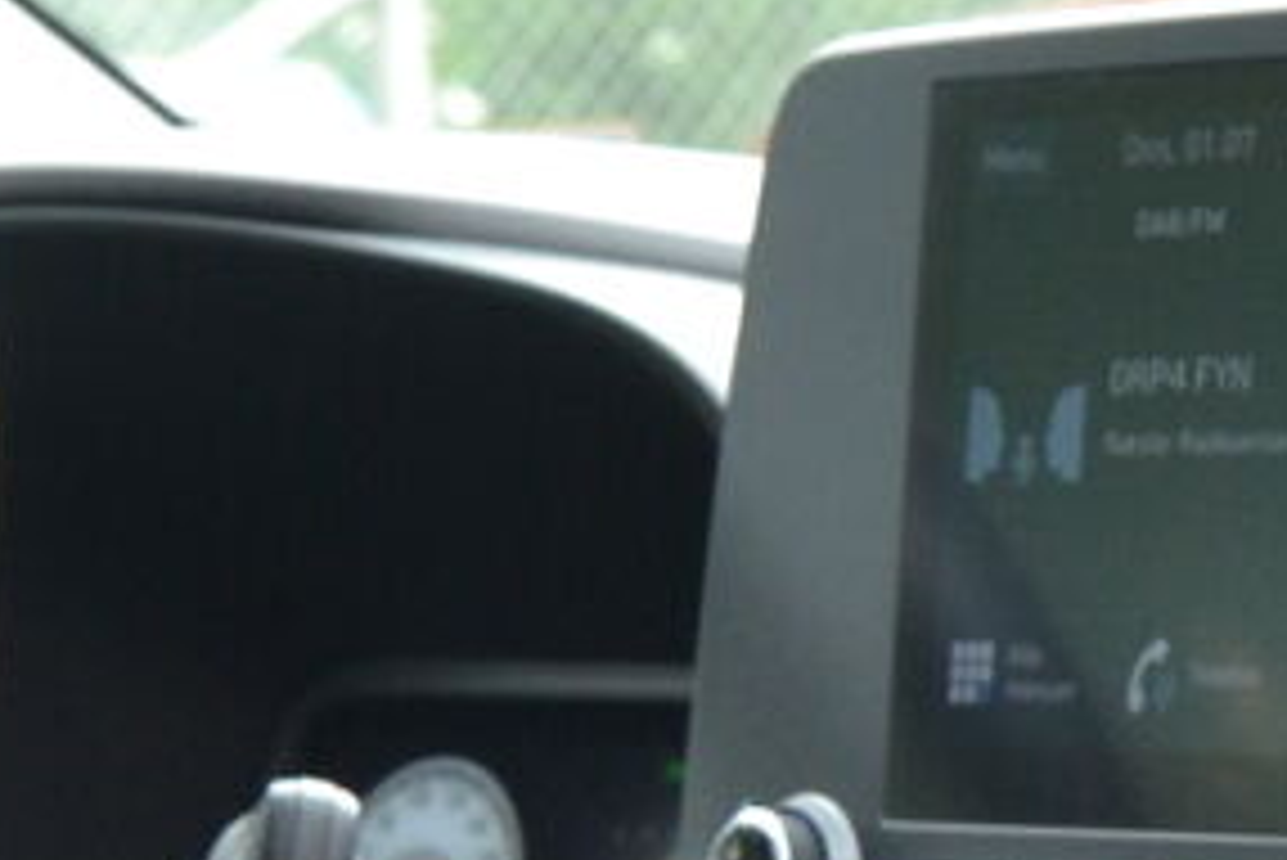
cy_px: 1720
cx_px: 2106
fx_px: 6474
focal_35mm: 181
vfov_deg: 7.3
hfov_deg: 10.8
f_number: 5
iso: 400
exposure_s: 1/100
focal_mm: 18
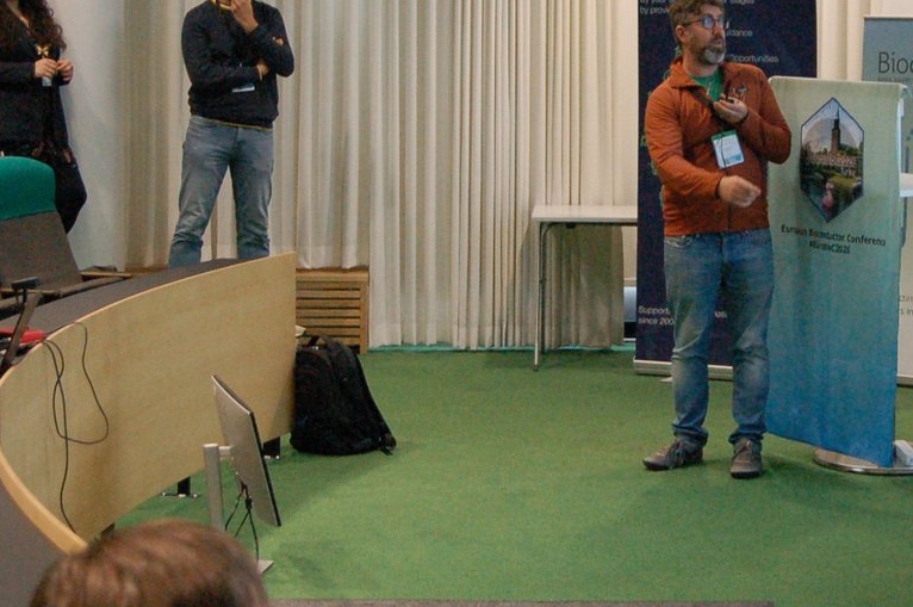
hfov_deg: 21.4
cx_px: 752
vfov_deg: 14.5
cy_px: 142
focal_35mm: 94
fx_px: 2381
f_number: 3.5
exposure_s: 1/125
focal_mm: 24
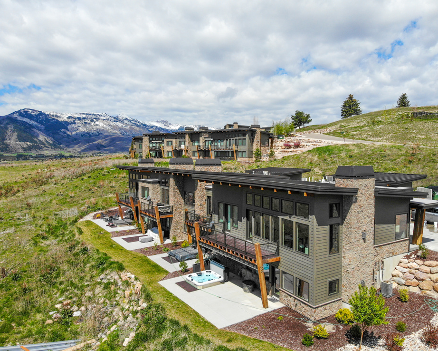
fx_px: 337
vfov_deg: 54.9
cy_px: 172
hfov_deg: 66.0
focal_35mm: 26
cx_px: 227
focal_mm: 4.5
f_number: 2.8
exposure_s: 1/2000
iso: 110
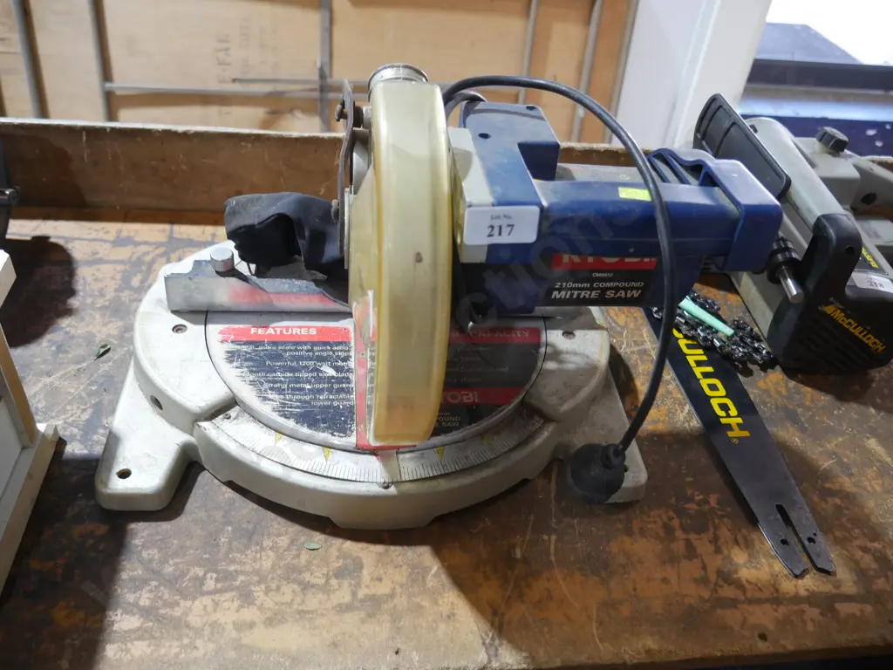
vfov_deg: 49.7
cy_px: 335
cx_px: 446
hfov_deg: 63.4
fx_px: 722
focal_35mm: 28
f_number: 3.5
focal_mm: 14
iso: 800
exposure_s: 1/60
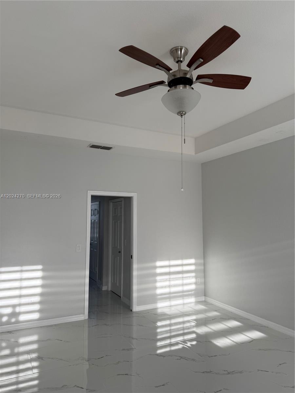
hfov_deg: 56.8
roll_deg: -0.4
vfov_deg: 71.6
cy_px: 196
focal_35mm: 24
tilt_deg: +6.2
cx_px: 148
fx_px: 273
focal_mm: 6.76
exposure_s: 1/278
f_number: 1.78
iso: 80
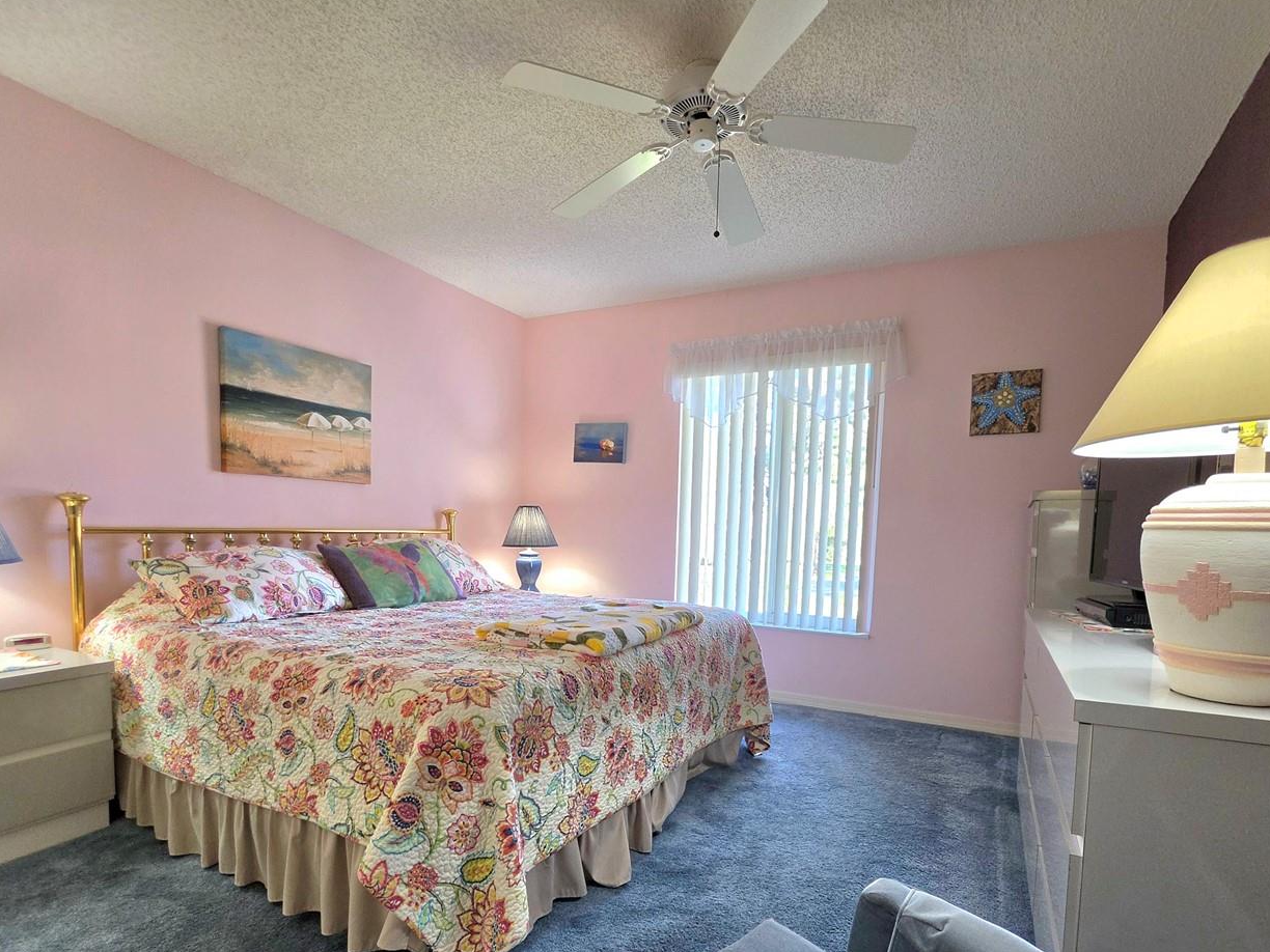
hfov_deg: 91.0
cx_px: 629
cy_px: 582
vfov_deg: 73.7
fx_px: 624
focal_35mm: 17
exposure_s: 1/120
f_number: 1.9
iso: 250
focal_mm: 2.2
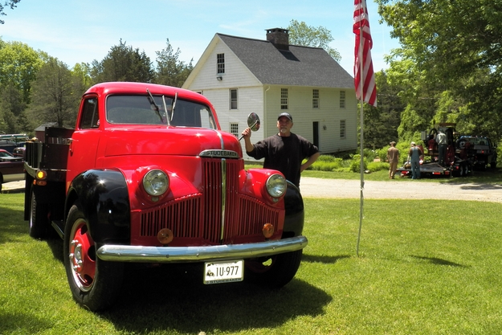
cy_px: 157
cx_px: 247
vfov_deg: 40.0
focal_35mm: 33
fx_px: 460
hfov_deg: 57.2
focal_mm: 5.5
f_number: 4
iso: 125
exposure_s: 1/1000
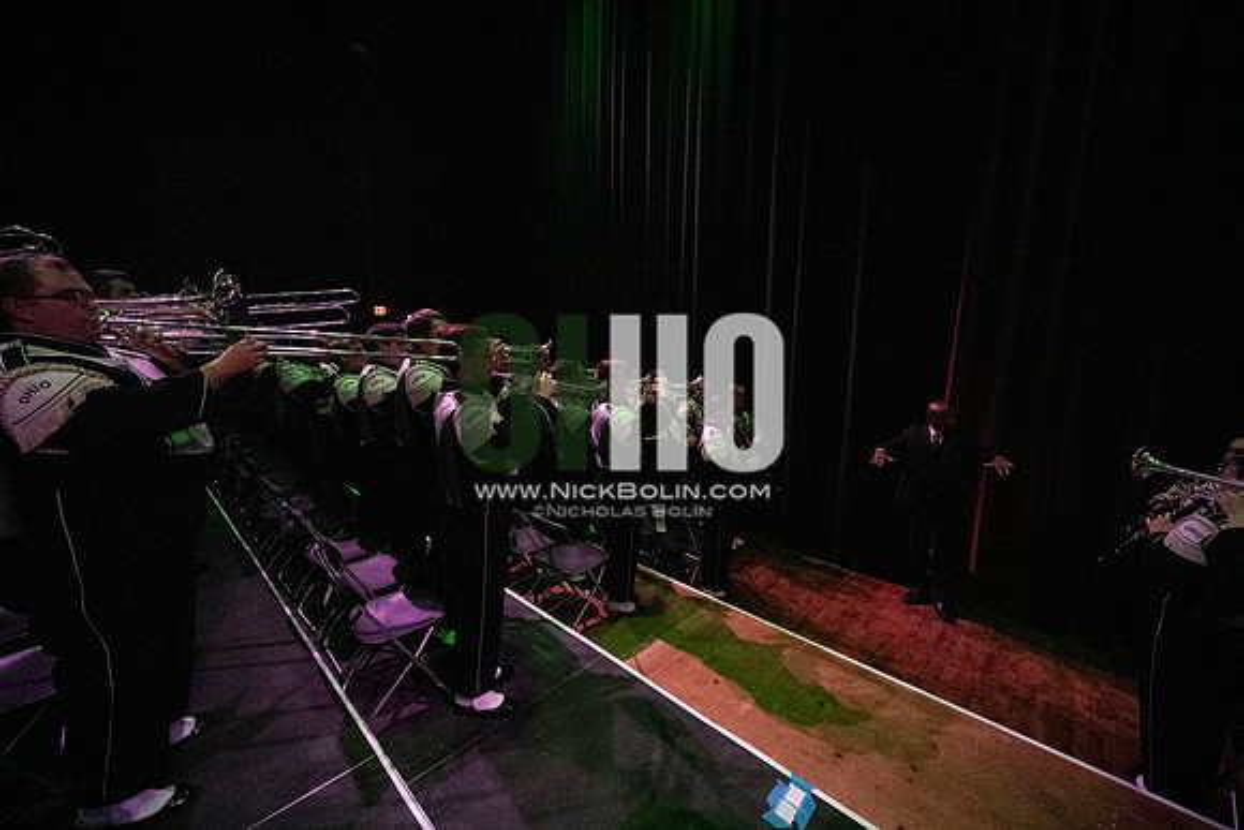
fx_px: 484
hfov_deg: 104.2
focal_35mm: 14
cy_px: 415
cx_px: 622
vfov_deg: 81.2
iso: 25600
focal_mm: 14
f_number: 4
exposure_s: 1/400
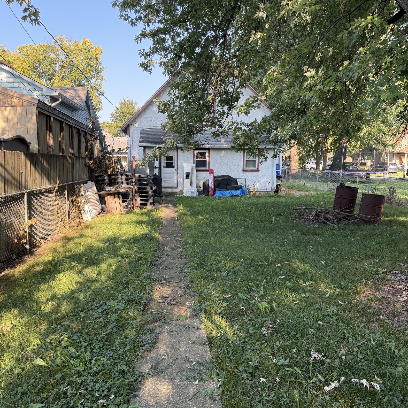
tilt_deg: -6.4
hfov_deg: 55.6
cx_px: 203
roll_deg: -0.1
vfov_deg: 55.6
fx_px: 387
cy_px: 209
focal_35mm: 29
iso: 100
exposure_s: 1/510
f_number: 1.78
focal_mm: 6.76
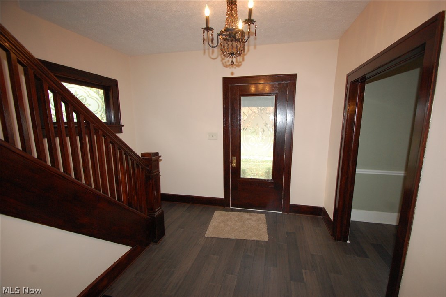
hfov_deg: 100.5
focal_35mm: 15
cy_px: 148
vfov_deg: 77.2
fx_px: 186
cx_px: 223
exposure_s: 1/60
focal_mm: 10
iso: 800
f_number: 5.6
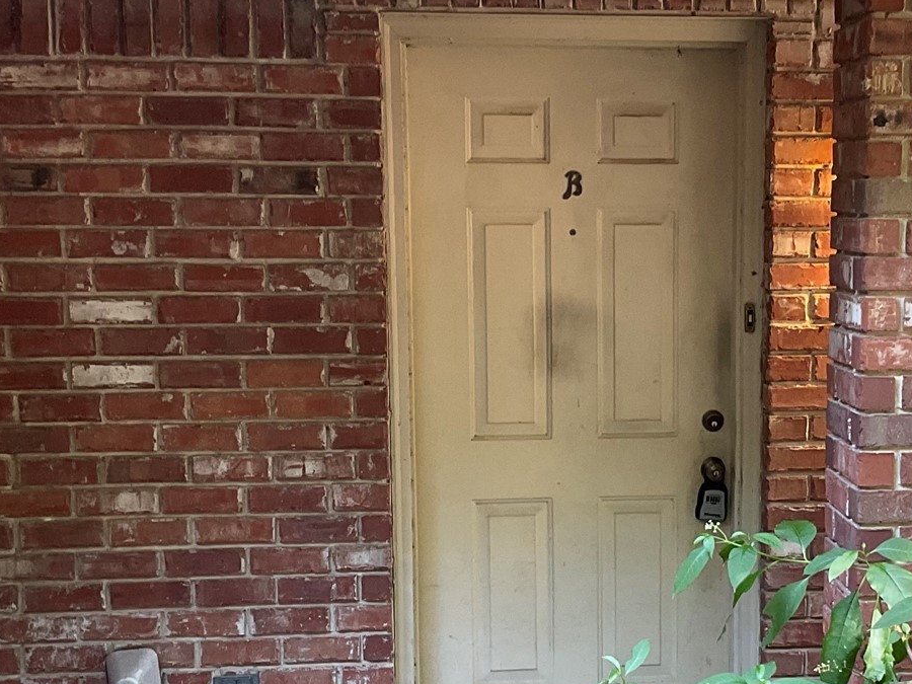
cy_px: 450
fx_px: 1739
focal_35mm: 66
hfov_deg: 29.1
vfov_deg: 22.2
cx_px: 645
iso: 64
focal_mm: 3
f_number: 1.8
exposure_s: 1/50
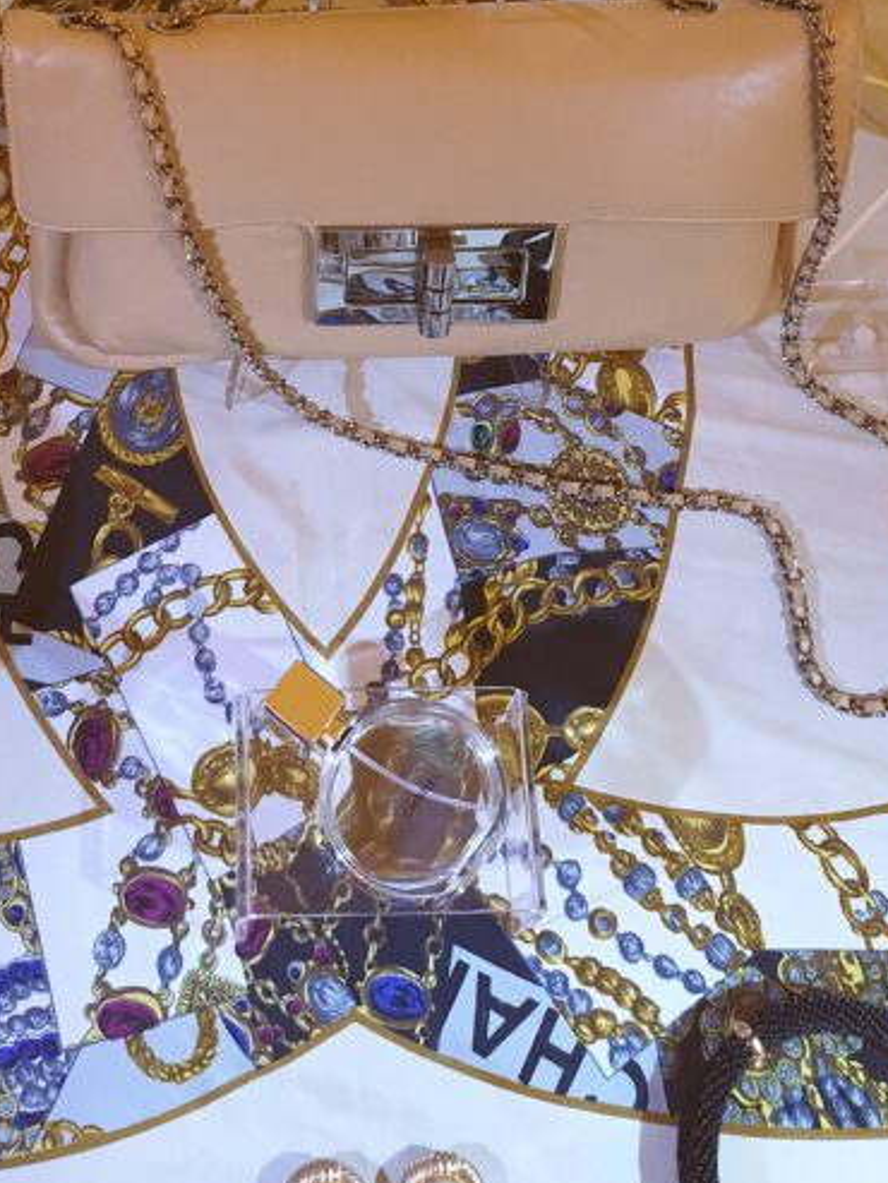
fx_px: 1846
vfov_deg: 32.9
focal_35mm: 54
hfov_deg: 26.8
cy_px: 29
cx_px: 262
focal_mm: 4.3
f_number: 2.4
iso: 250
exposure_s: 1/50
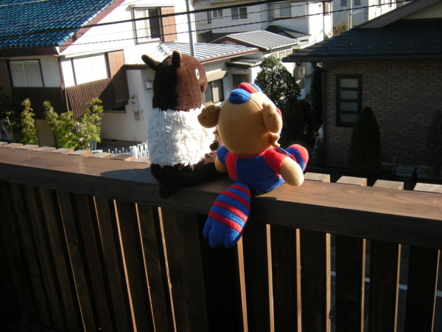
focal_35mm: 38
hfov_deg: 49.0
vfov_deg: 37.7
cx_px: 221
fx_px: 485
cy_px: 166
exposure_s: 1/290
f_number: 3.2
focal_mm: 6.3
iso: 64
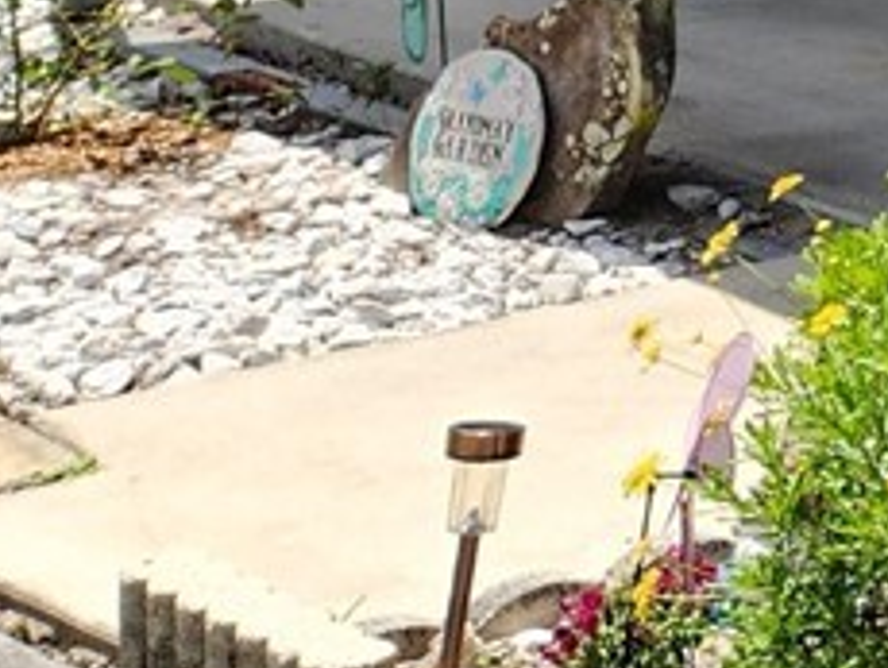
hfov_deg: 9.0
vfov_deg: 8.8
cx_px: 2950
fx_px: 4109
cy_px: -610
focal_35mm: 160
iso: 20
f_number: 1.8
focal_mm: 5.4
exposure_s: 1/994
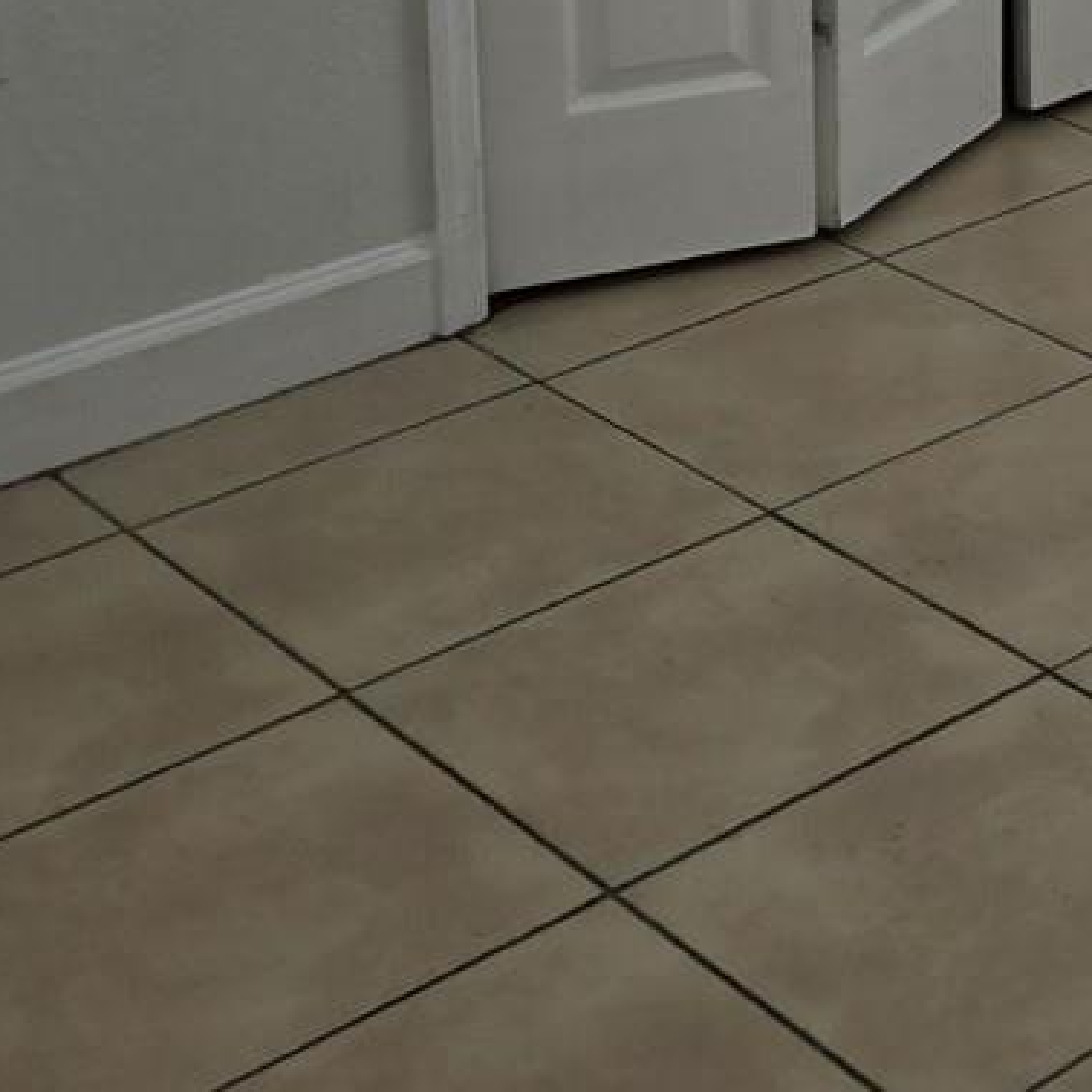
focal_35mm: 86
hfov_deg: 18.1
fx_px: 3069
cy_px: -503
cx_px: 1603
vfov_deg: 18.2
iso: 32
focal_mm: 5.4
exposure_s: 1/180
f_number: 1.8
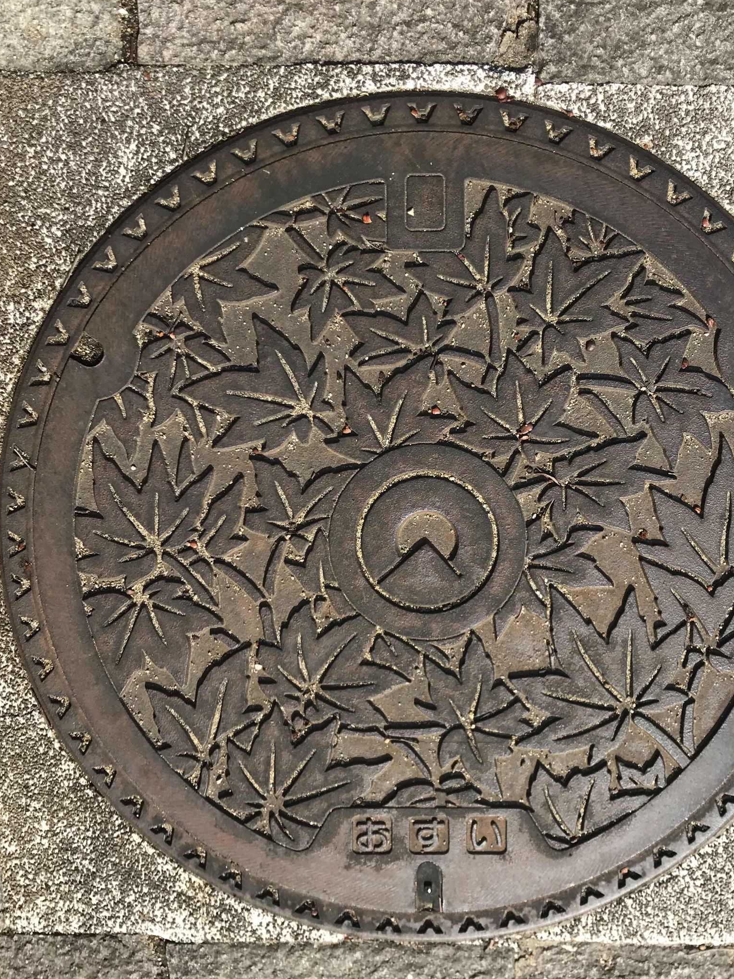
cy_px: 506
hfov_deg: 40.6
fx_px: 990
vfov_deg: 52.6
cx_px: 430
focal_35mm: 35
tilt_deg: -83.6
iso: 20
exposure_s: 1/1520
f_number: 1.8
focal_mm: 3.99
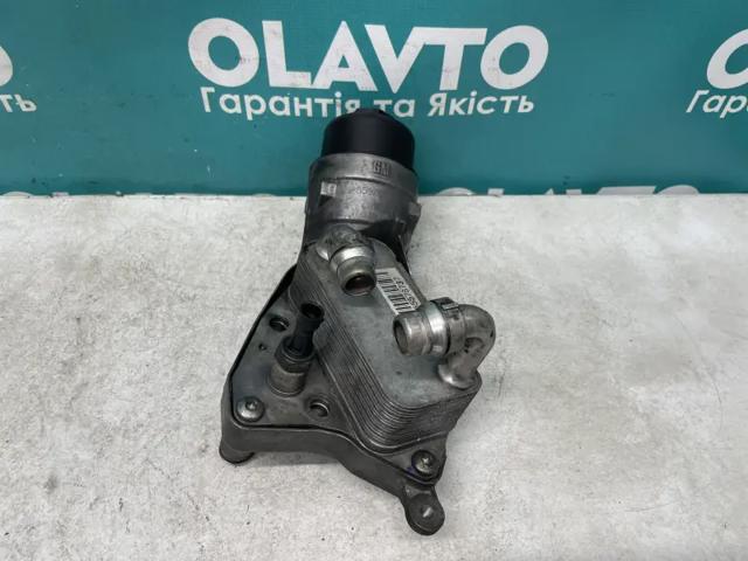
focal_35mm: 26
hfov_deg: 67.3
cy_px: 280
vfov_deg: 53.1
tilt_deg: -50.7
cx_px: 374
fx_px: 562
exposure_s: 1/100
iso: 100
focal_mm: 4.2
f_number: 1.6
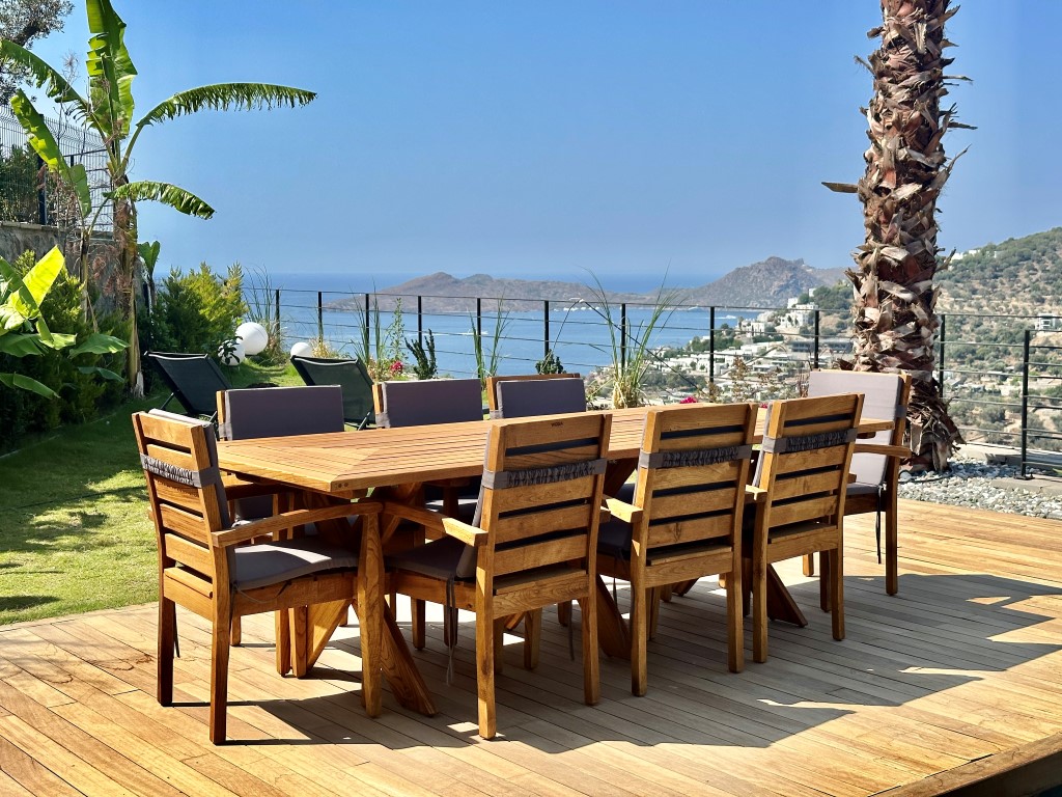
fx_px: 1473
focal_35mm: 48
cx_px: 531
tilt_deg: -4.8
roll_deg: -0.6
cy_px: 398
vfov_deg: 30.3
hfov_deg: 39.7
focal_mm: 6.86
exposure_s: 1/3876
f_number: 1.78
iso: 64
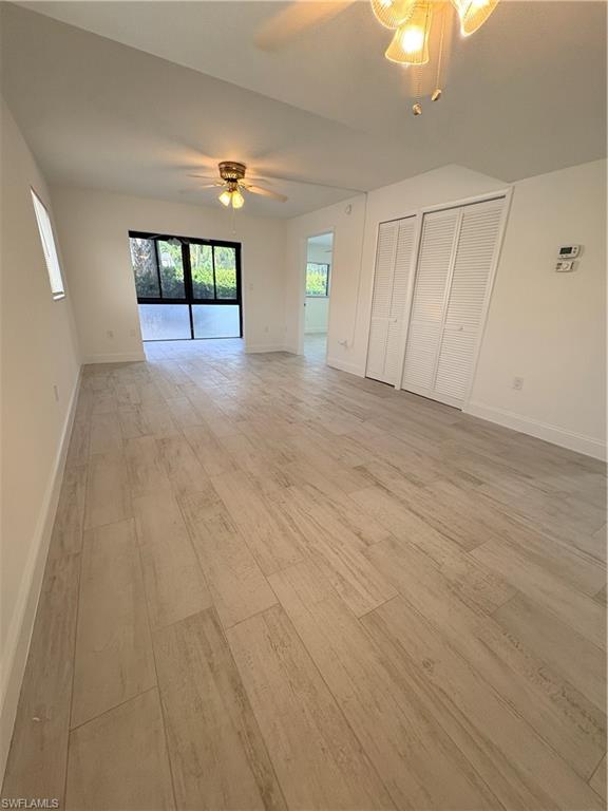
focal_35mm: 14
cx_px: 304
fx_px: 328
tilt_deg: -18.5
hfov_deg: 85.7
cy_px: 406
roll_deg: -2.0
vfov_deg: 102.1
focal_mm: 2.22
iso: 125
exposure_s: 1/120
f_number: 2.2
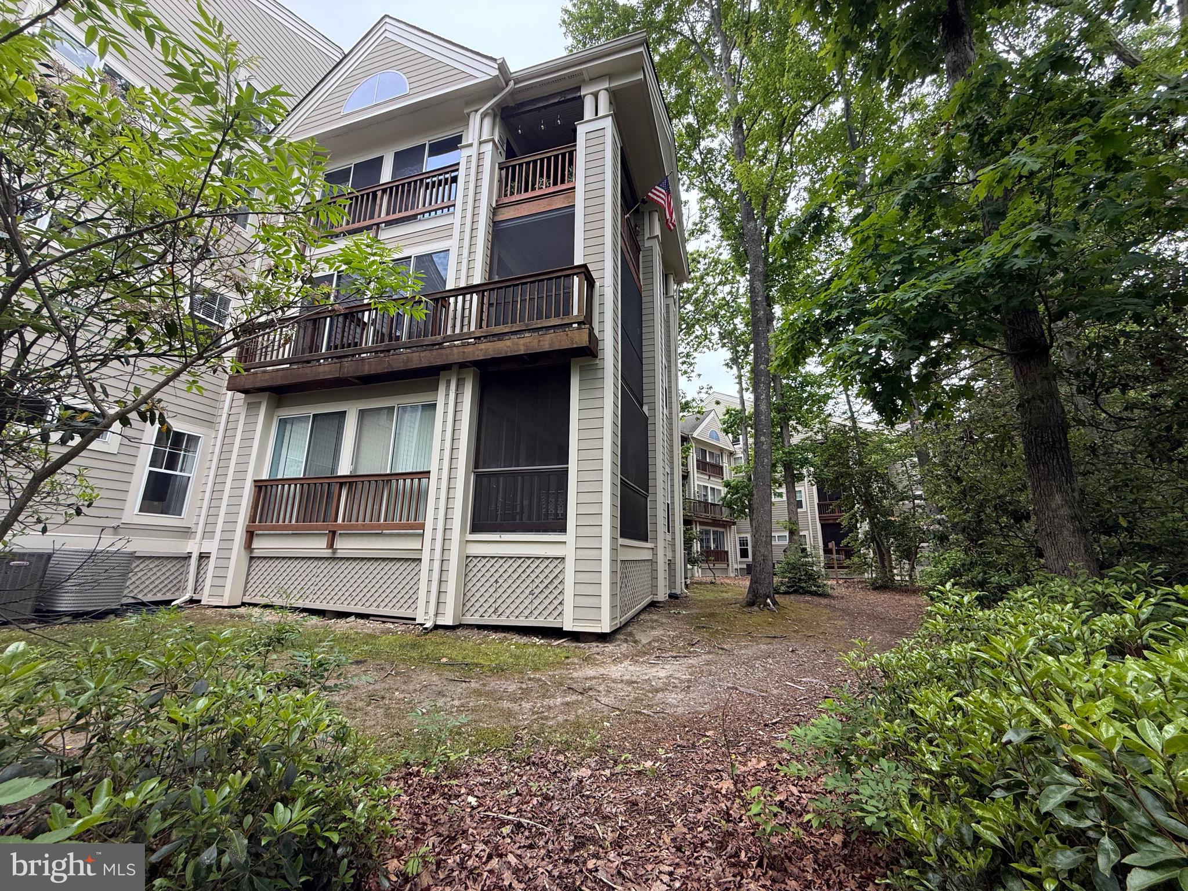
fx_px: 480
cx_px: 594
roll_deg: -0.9
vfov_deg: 85.7
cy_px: 446
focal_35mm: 14
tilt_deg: +15.1
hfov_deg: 102.1
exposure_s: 1/122
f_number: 2.2
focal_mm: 2.22
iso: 64
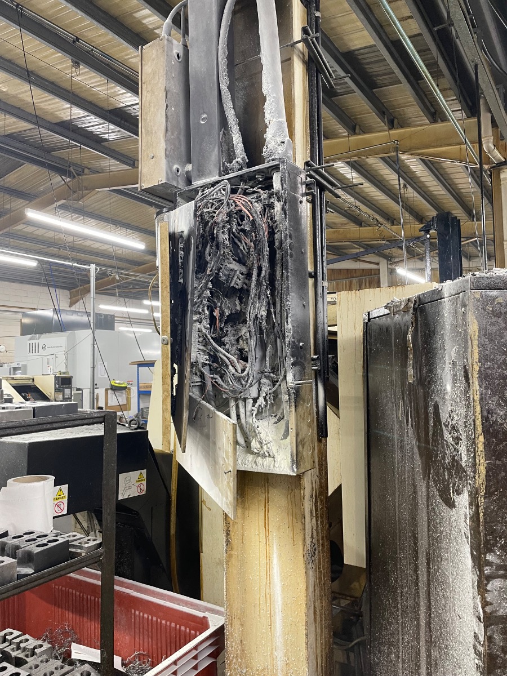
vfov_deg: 67.3
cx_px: 254
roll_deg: +1.6
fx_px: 508
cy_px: 338
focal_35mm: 26
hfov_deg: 53.1
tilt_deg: +3.8
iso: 125
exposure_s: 1/50
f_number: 1.6
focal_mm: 4.2
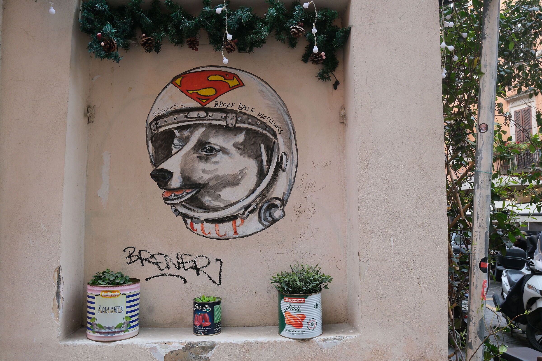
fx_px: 467
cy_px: 180
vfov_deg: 42.3
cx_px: 271
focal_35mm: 31
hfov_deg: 60.3
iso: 640
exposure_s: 1/170
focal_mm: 20.4
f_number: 7.1
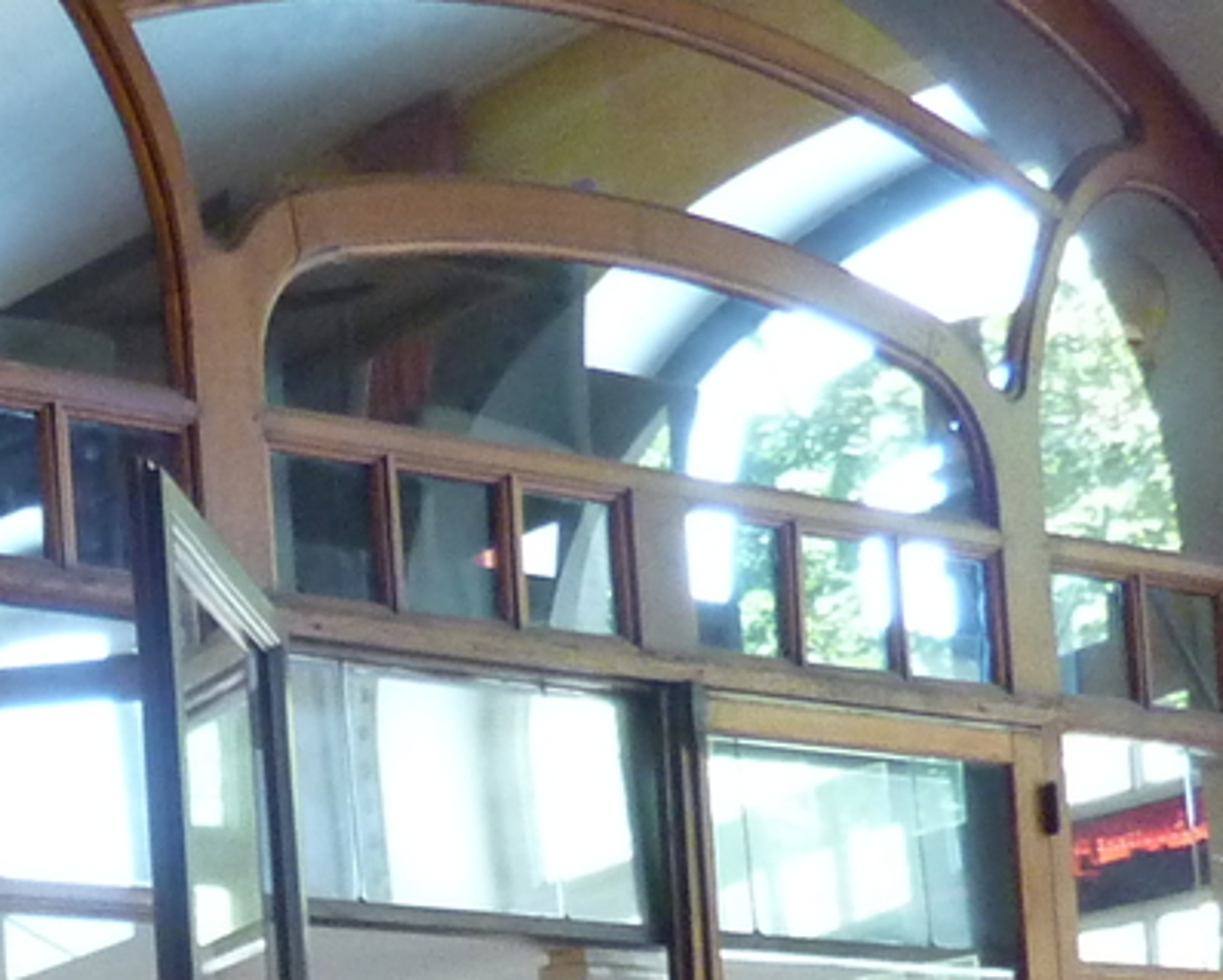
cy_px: 1496
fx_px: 3550
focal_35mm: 98
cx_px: -694
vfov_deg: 14.6
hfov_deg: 17.3
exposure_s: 1/30
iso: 320
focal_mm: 4.1
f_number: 3.3
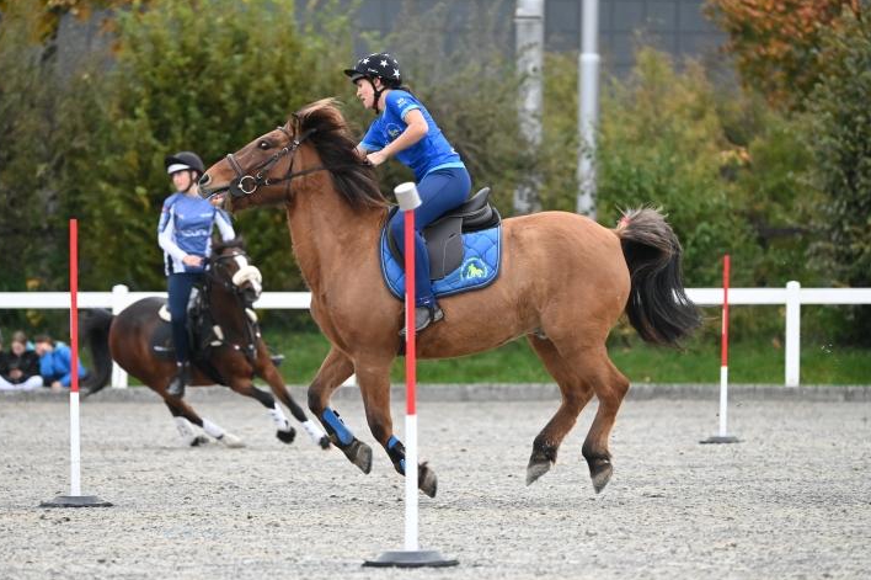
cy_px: 300
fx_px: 6552
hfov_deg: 7.6
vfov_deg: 5.1
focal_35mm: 271
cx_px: 400
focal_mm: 240
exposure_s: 1/1250
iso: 11400
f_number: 5.6
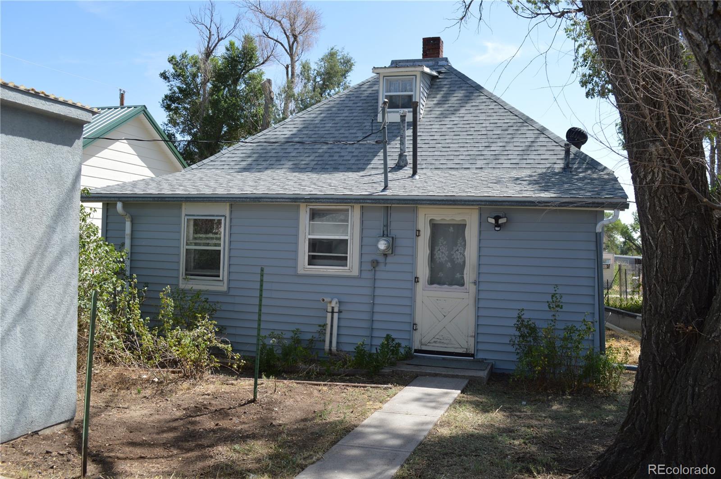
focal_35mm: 33
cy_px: 240
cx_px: 360
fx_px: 660
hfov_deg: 57.3
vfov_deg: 39.9
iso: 100
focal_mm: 22
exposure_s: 1/160
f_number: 6.3
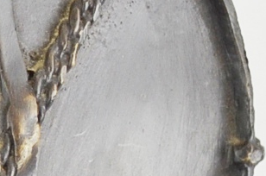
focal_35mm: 600
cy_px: 110
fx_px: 4424
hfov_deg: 3.4
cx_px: -364
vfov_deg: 2.3
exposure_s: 1/100
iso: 400
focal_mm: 50
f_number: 5
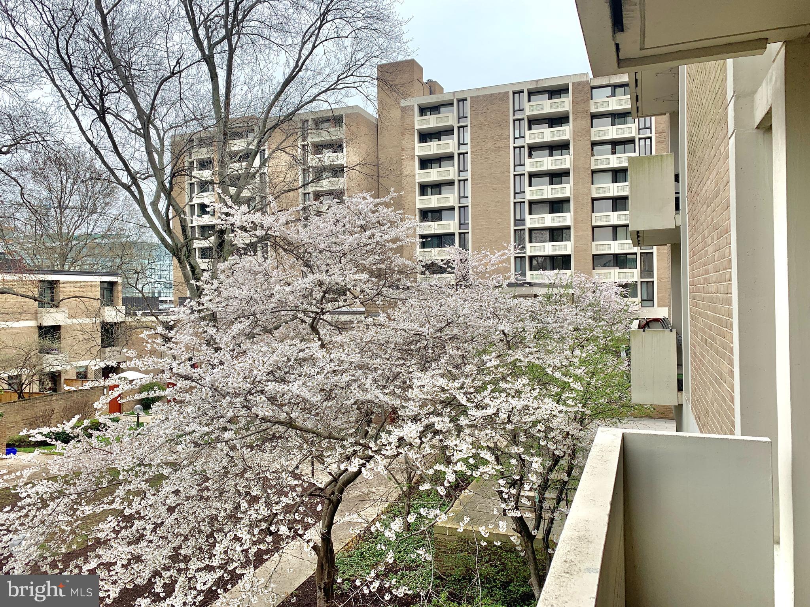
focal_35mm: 26
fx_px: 608
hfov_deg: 67.3
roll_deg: +1.4
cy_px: 304
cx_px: 405
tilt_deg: +2.8
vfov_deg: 53.1
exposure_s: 1/711
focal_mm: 4.25
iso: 25
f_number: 1.8
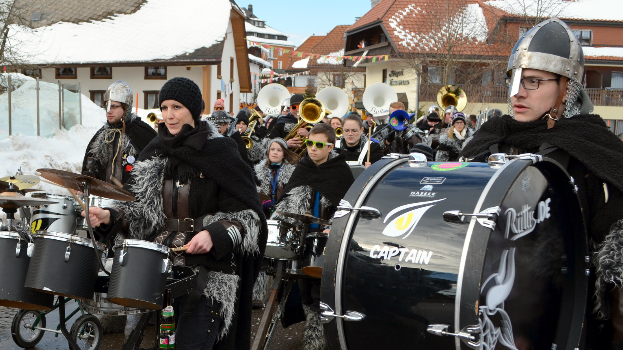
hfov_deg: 56.6
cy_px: 172
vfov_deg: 33.7
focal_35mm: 35
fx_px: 578
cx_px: 312
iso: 100
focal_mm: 22
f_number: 7.1
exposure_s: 1/200
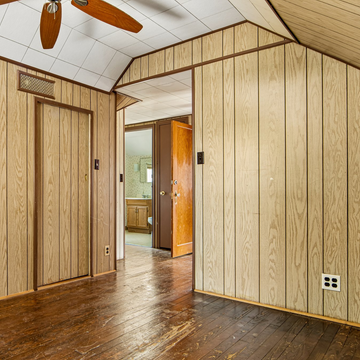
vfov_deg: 59.1
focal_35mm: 27
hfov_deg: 57.6
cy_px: 181
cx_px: 116
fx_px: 318
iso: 100
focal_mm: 14
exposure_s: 1.3
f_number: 8
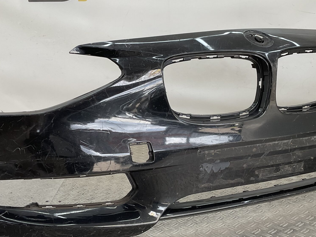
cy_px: 102
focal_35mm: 50
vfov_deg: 29.1
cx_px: 153
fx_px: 456
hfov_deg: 38.2
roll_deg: -0.1
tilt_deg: -8.8
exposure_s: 1/173
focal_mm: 3
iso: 16
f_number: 1.8
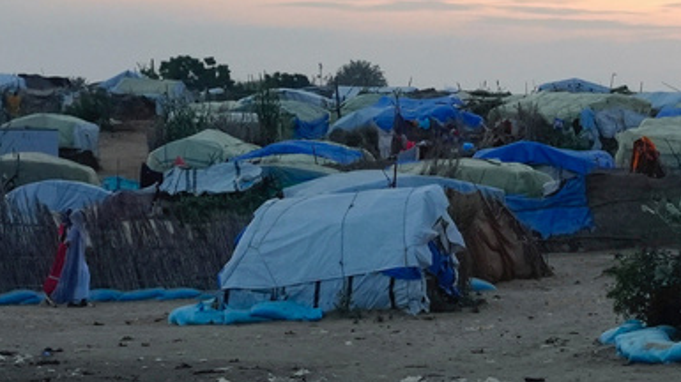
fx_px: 4277
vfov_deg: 5.1
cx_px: 846
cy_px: 327
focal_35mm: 237
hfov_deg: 9.0
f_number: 8
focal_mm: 85
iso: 6400
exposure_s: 1/1000
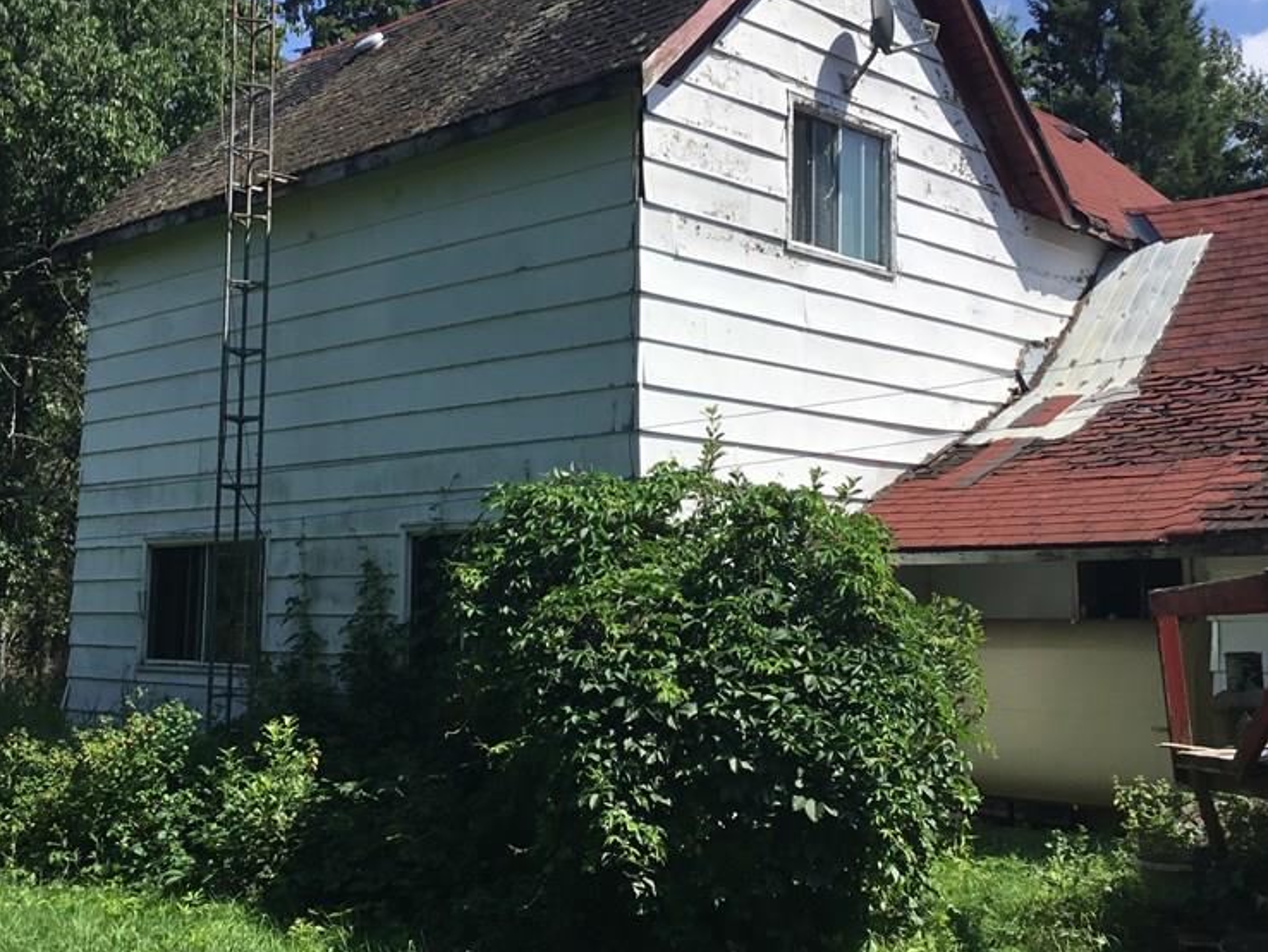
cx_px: 629
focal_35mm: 43
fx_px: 1576
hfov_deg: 43.8
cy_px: 431
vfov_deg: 33.6
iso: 25
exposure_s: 1/1217
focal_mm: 3.3
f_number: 2.4
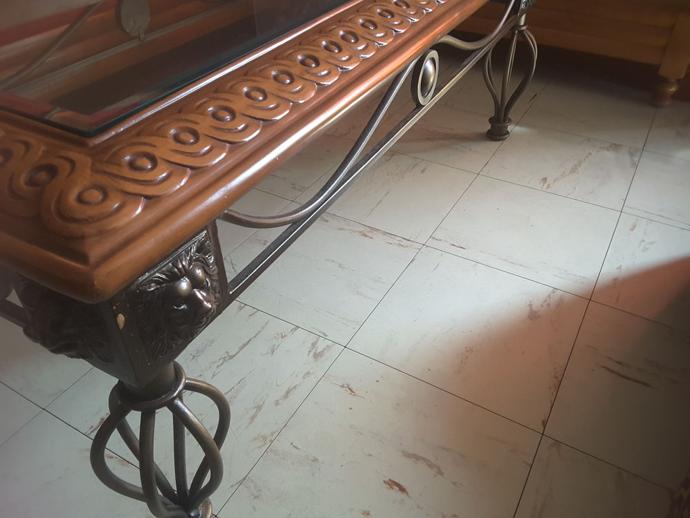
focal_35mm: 31
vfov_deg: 45.4
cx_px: 345
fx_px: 618
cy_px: 259
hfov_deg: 58.4
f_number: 1.9
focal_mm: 2.9
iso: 100
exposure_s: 1/33
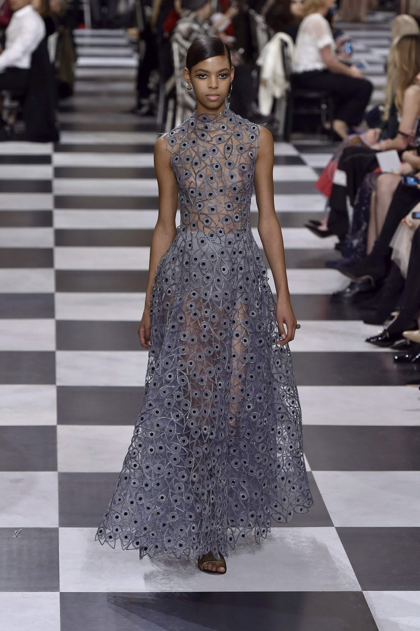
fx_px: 2803
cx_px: 210
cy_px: 316
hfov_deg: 8.6
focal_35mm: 160
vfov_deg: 12.8
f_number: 5.6
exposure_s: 1/640
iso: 2500
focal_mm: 160
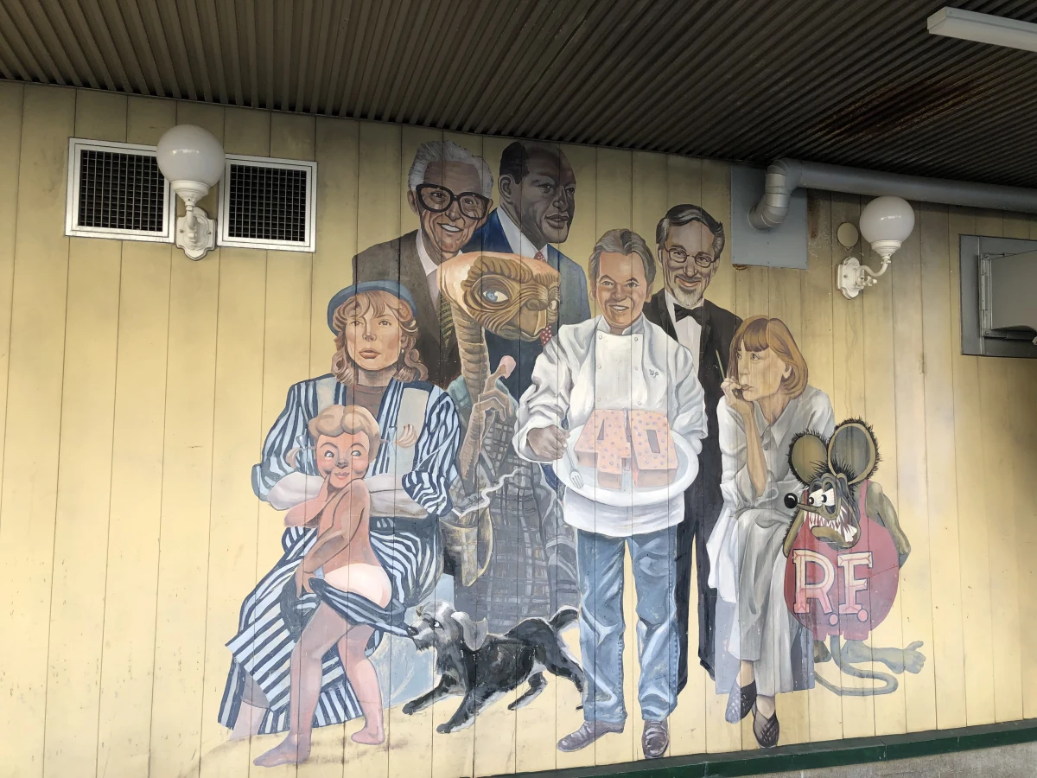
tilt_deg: +3.1
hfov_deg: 63.4
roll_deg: +0.0
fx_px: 839
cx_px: 518
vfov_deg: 49.7
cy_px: 389
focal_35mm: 28
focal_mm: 4
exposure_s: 1/120
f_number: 1.8
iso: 20
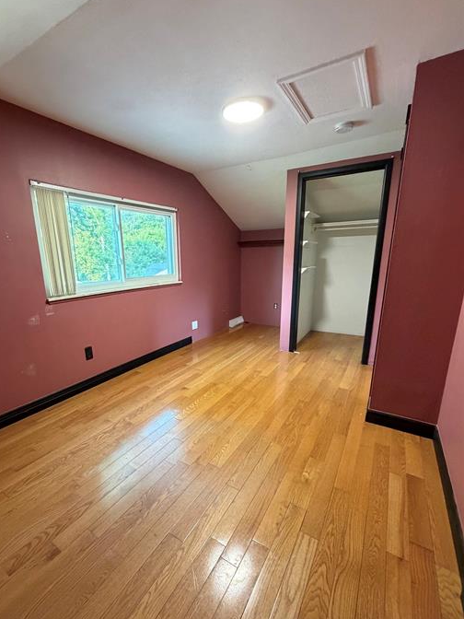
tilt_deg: -15.4
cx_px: 200
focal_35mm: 16
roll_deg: +1.5
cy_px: 333
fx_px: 286
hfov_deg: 77.7
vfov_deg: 94.3
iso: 500
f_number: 2.2
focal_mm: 2.22
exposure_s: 1/60
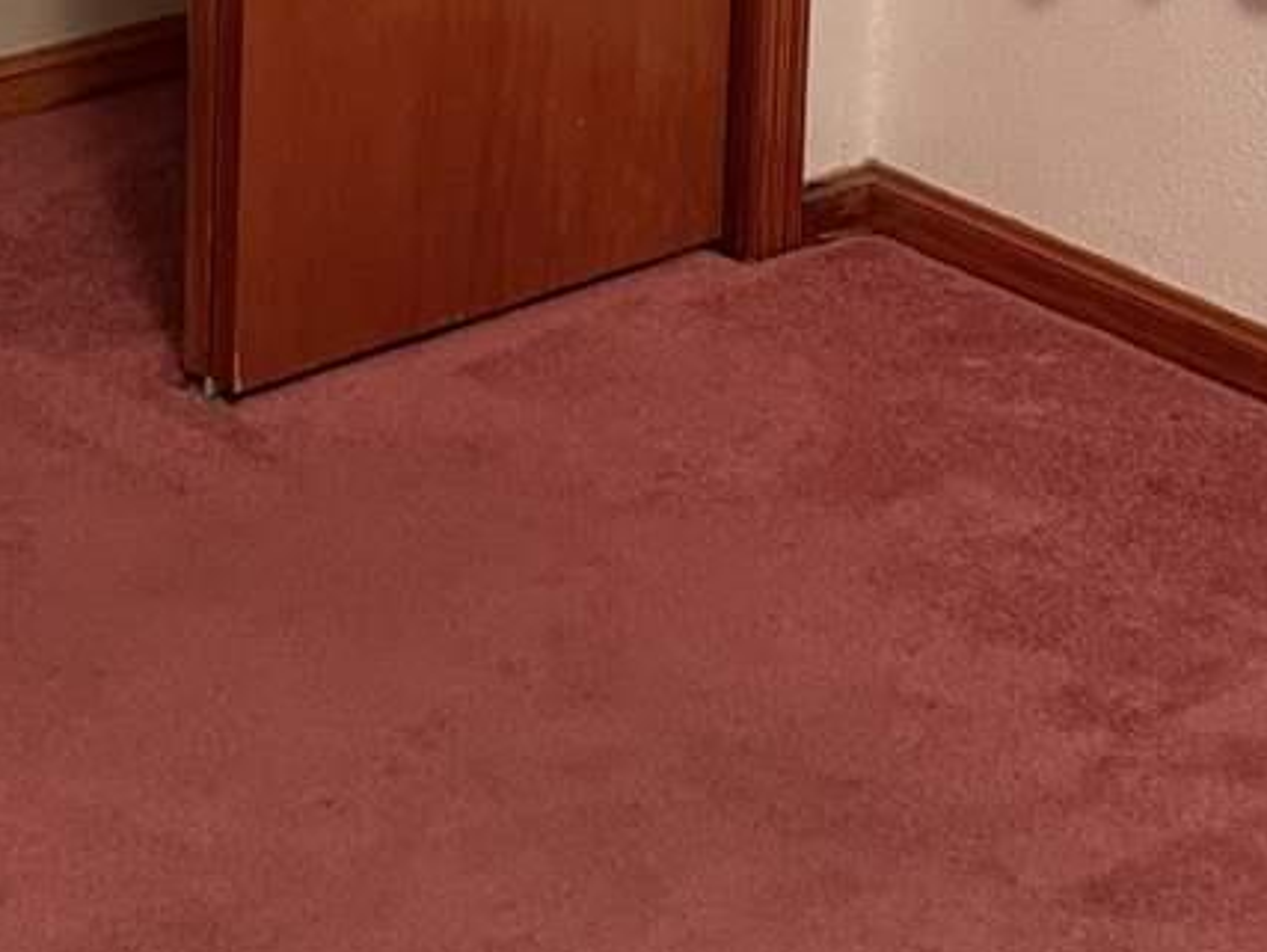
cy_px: -738
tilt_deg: -8.1
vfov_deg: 11.9
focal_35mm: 115
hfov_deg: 17.1
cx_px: 493
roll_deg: -1.1
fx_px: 4213
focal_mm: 6.76
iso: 400
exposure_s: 1/60
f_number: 1.78
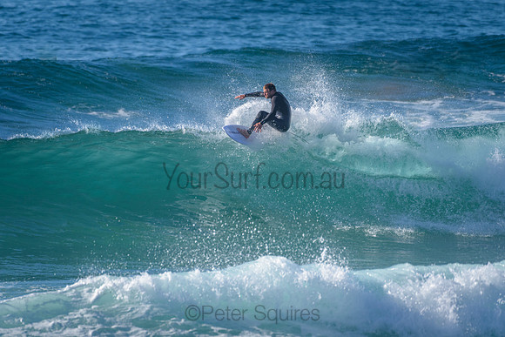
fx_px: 8598
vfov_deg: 2.2
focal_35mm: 613
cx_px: 266
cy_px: 138
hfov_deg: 3.4
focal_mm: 500
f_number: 5.6
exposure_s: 1/2000
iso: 200
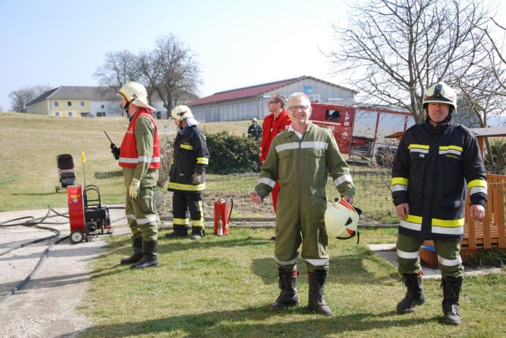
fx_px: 717
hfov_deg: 38.8
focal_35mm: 51
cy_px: 169
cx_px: 253
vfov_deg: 26.5
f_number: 6.3
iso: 100
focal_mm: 34
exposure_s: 1/160
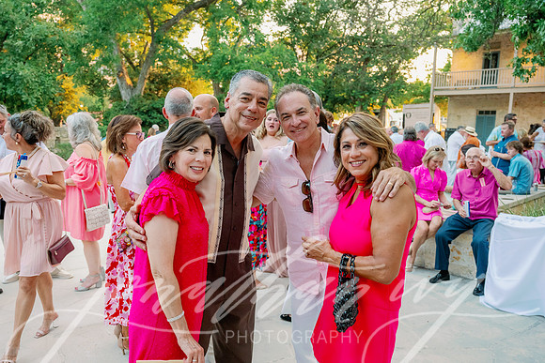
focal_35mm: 28
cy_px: 182
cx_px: 272
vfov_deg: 46.4
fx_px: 424
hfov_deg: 65.5
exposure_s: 1/320
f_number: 4
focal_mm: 28
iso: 2000
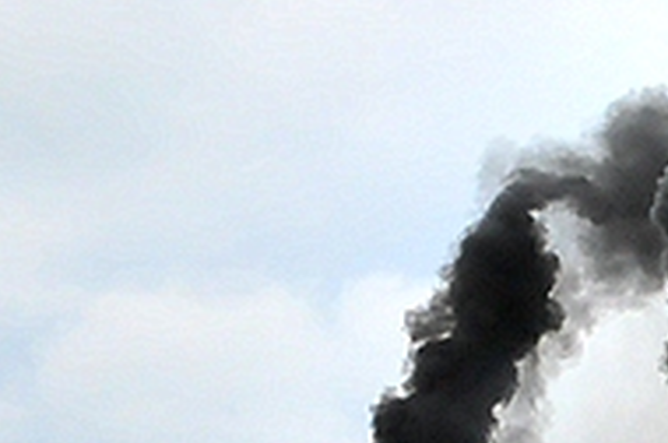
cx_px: 538
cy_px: 911
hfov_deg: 11.5
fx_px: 3297
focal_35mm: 178
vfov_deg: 7.4
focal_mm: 22
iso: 1000
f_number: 3.8
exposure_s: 1/1000
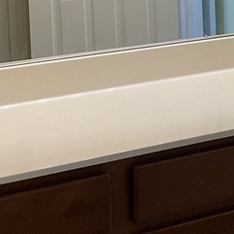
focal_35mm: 115
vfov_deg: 14.8
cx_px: 274
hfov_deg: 14.7
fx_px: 880
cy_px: -26
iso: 64
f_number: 1.8
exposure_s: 1/60
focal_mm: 3
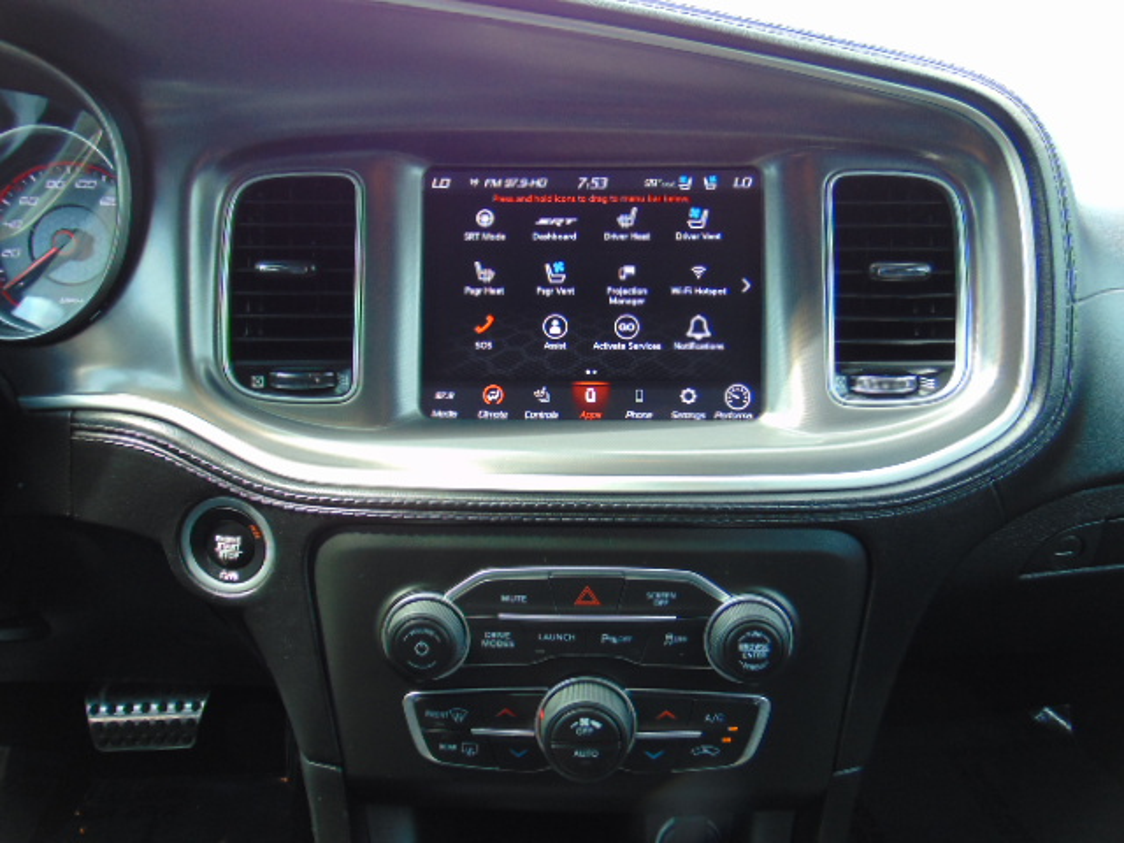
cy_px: 422
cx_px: 562
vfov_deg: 54.9
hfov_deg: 69.4
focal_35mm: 25
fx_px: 812
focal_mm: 4.5
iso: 80
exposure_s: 1/30
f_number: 3
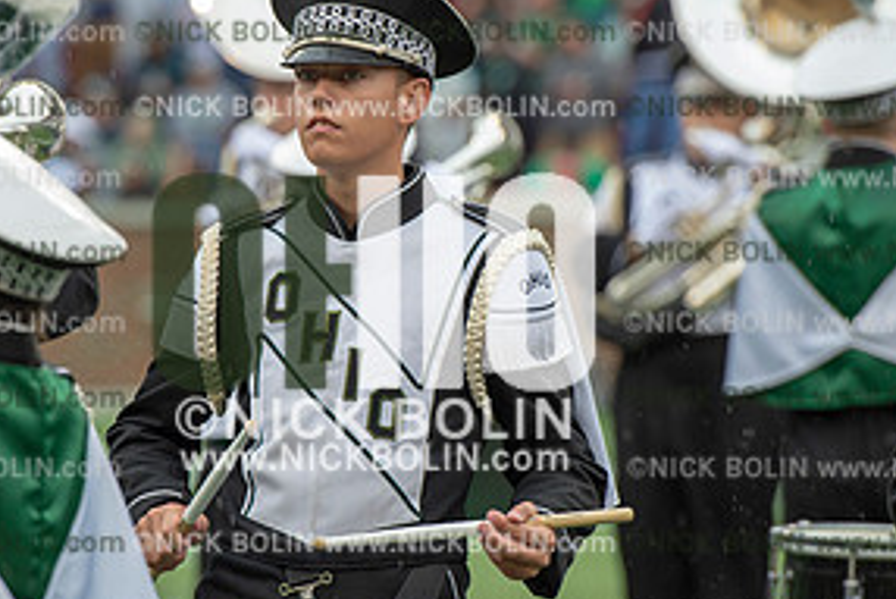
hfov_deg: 5.1
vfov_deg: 3.4
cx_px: 373
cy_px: 323
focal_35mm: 405
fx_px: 10085
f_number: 4
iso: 400
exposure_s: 1/500
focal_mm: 200
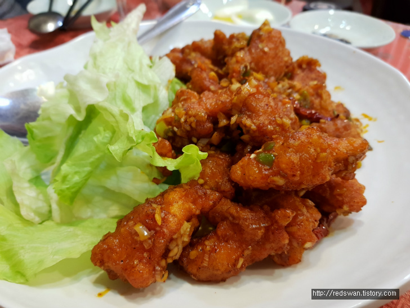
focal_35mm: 26
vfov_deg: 53.1
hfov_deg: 67.3
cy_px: 154
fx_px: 308
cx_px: 205
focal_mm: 4.2
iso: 250
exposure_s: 1/30
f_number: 1.7
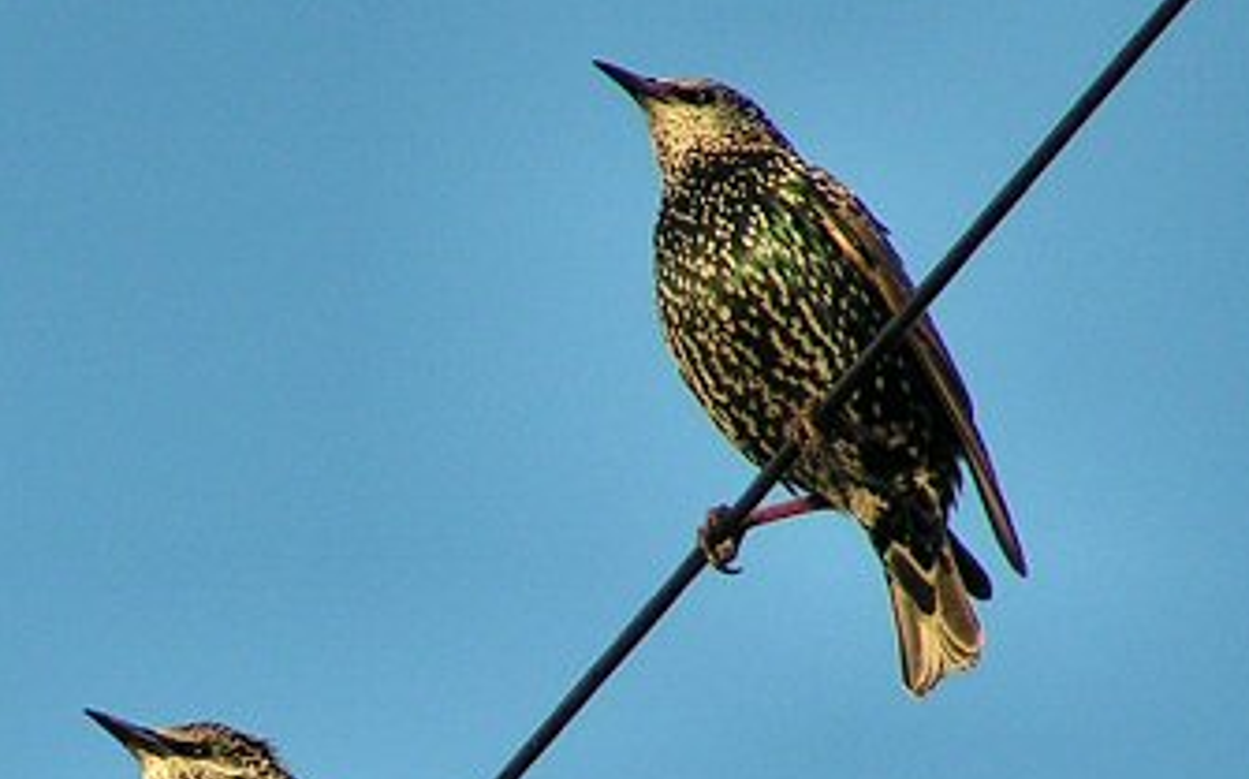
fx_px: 20481
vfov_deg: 2.2
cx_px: 447
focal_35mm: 602
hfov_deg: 3.5
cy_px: 628
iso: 80
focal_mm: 58
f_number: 3.5
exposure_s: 1/400
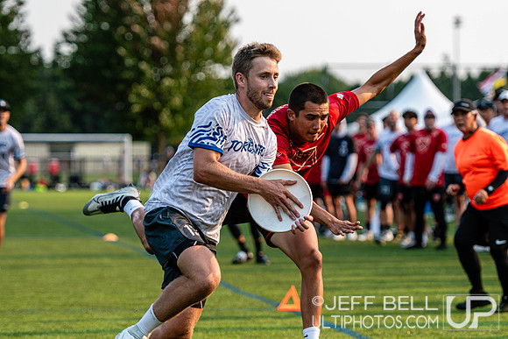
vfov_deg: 7.0
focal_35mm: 195
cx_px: 254
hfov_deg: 10.5
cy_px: 170
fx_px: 2752
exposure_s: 1/1250
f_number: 3.2
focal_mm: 130
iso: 125
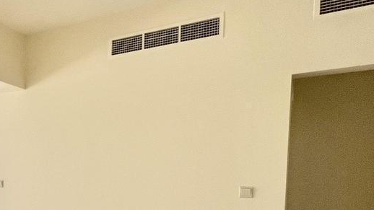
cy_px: 189
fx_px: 347
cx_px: 3
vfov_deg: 32.1
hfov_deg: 47.4
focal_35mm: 35
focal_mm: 1.57
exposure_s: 1/99
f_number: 1.8
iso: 160
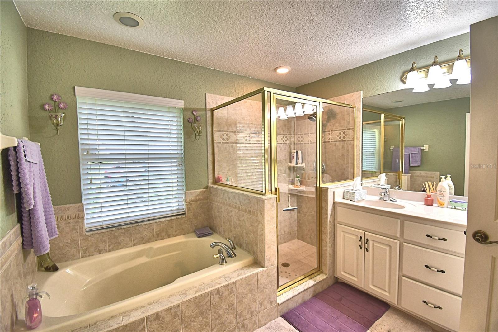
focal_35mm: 15
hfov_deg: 100.4
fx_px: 207
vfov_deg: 77.3
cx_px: 249
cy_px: 166
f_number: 4.5
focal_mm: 10
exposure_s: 1/60
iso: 400
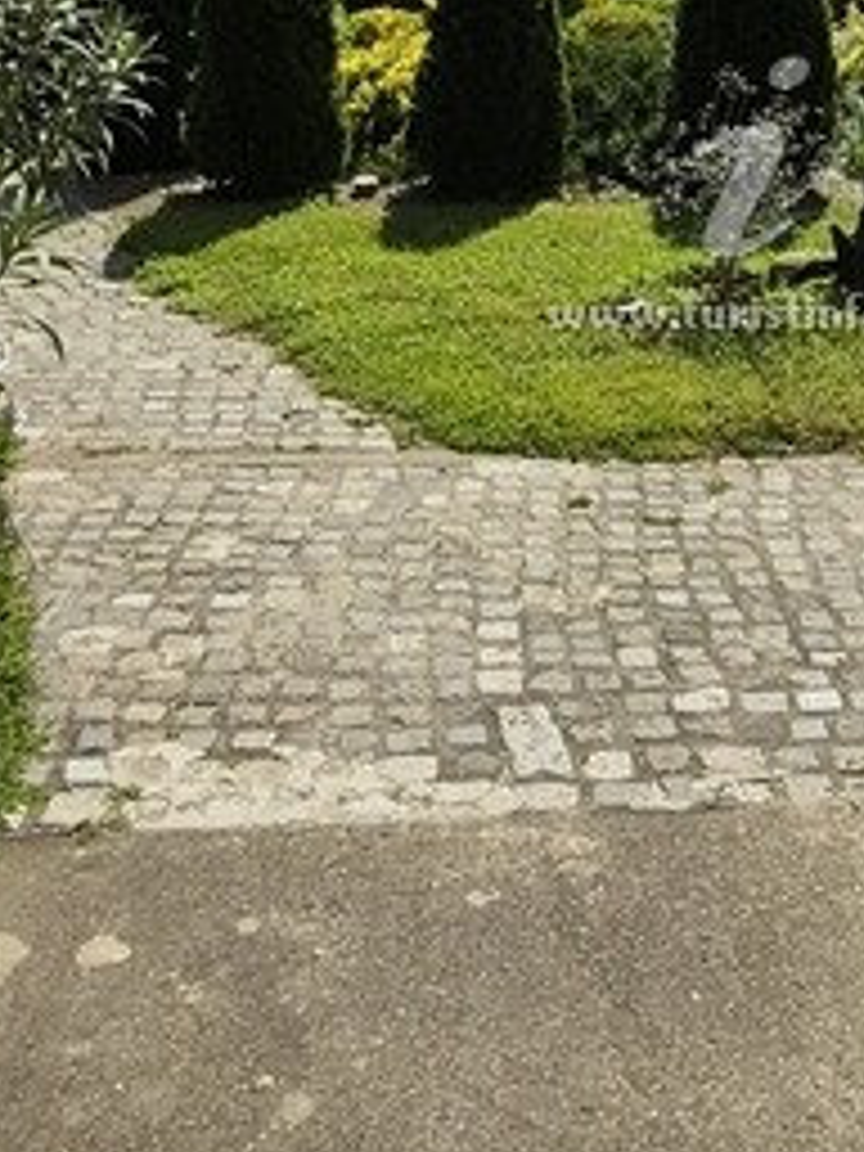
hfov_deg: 27.5
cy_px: 130
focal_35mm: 52
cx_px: 693
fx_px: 1731
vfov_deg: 34.9
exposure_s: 1/3928
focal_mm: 1.74
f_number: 2.2
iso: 50
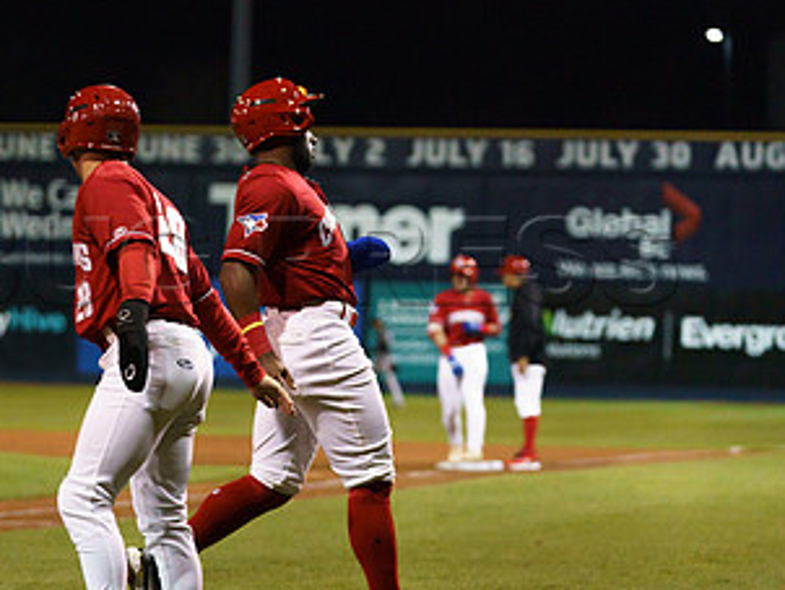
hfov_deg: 9.6
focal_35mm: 205
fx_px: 4653
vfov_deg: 7.3
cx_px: 70
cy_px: 235
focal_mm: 111
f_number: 3.2
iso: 2000
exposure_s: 1/1000
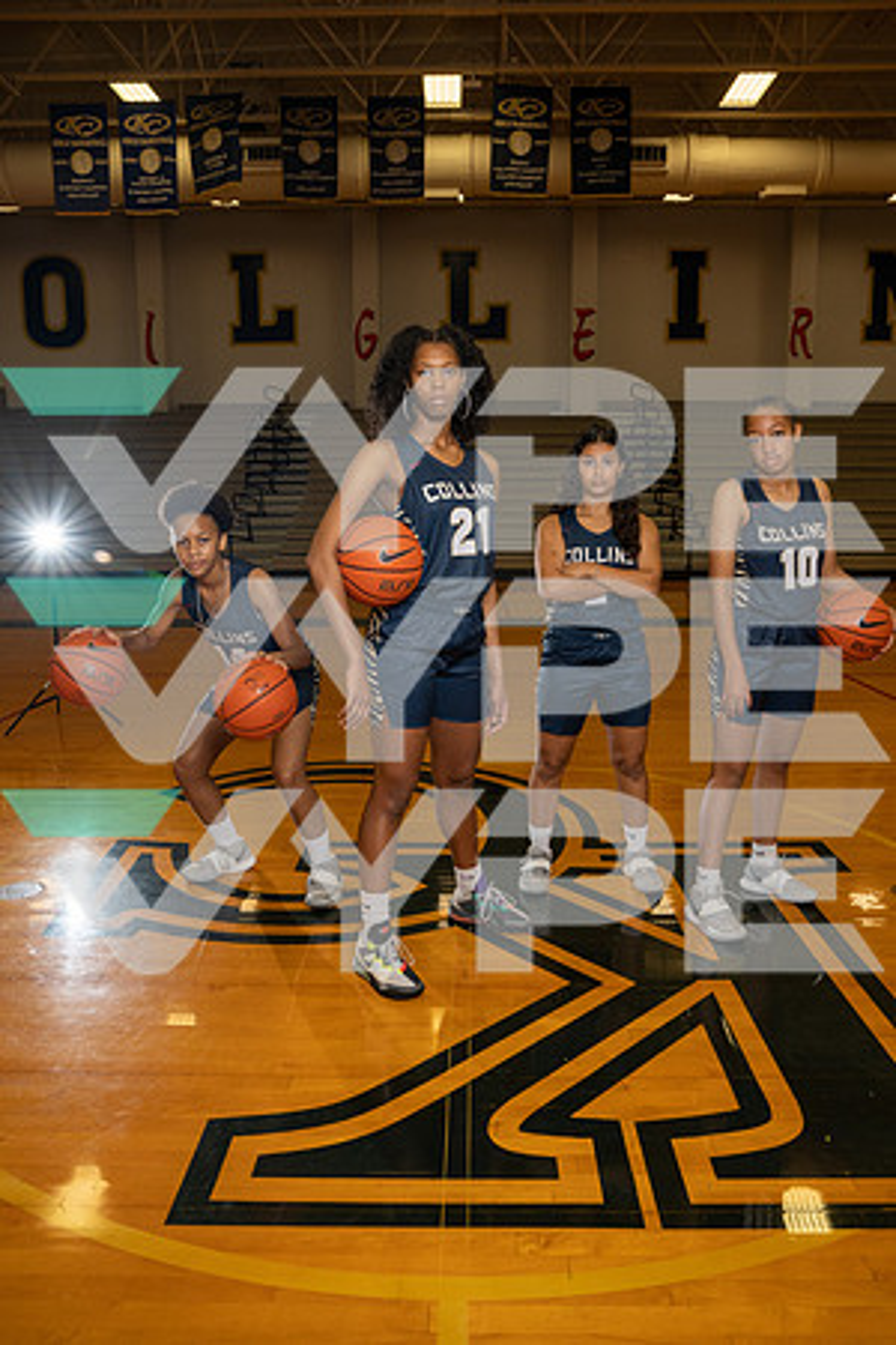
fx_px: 1008
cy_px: 672
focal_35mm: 27
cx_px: 448
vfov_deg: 67.4
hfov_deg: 47.9
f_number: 7.1
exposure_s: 1/250
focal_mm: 27
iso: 800
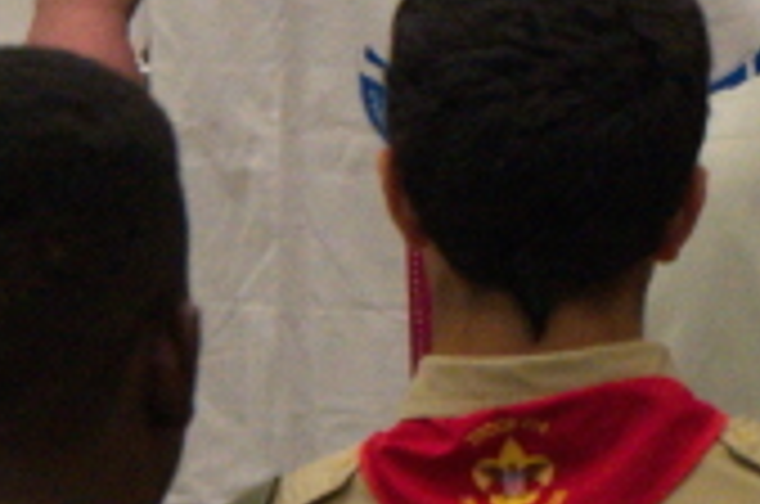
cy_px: -171
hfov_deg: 3.0
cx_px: -36
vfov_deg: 2.0
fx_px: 14644
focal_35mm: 695
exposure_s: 1/125
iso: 2000
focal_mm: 55
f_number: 5.1
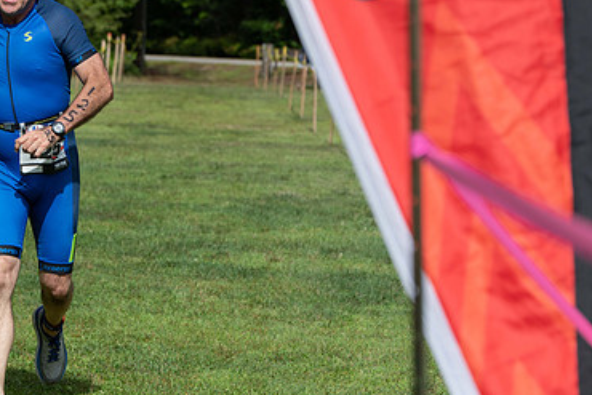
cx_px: 141
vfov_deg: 7.2
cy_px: 190
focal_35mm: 191
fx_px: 3142
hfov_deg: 10.7
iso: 200
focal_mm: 122
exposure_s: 1/1250
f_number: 6.3
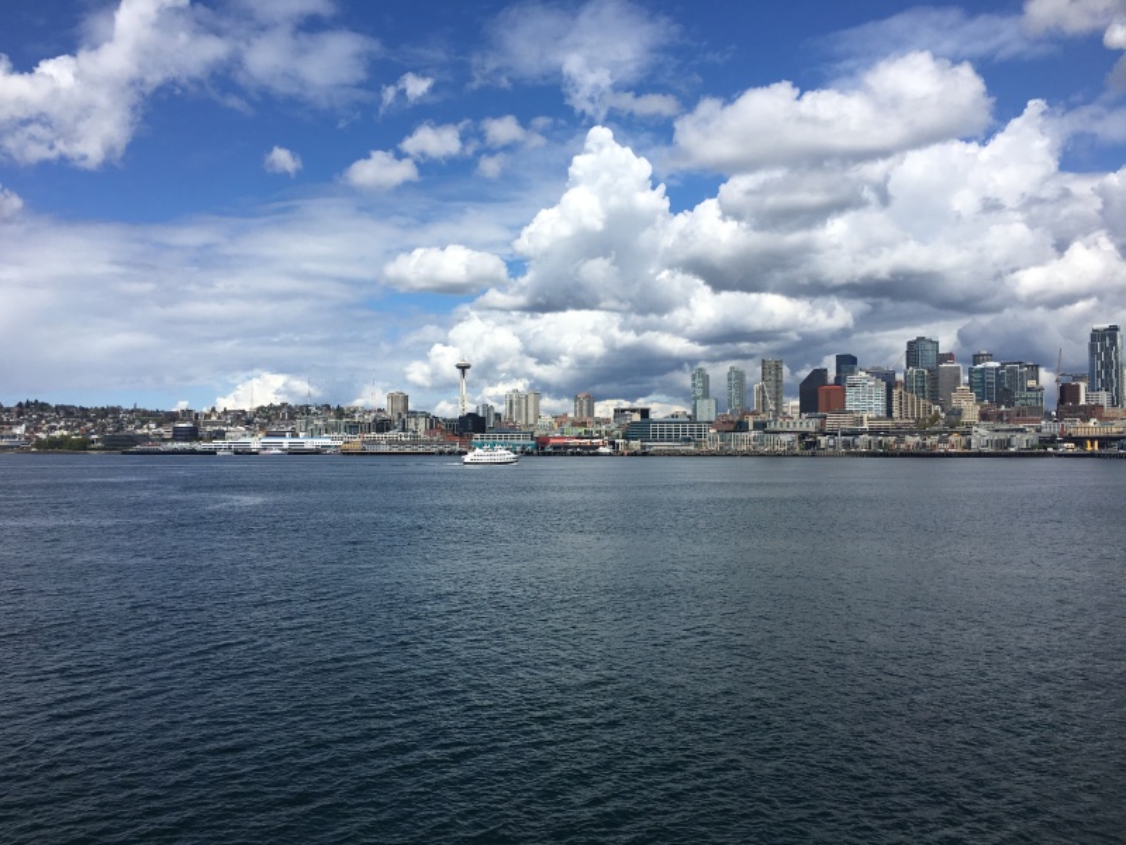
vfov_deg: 48.2
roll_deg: +0.4
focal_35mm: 29
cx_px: 563
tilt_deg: +2.1
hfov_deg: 61.7
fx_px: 943
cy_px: 422
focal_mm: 4.15
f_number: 2.2
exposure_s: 1/3344
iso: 25
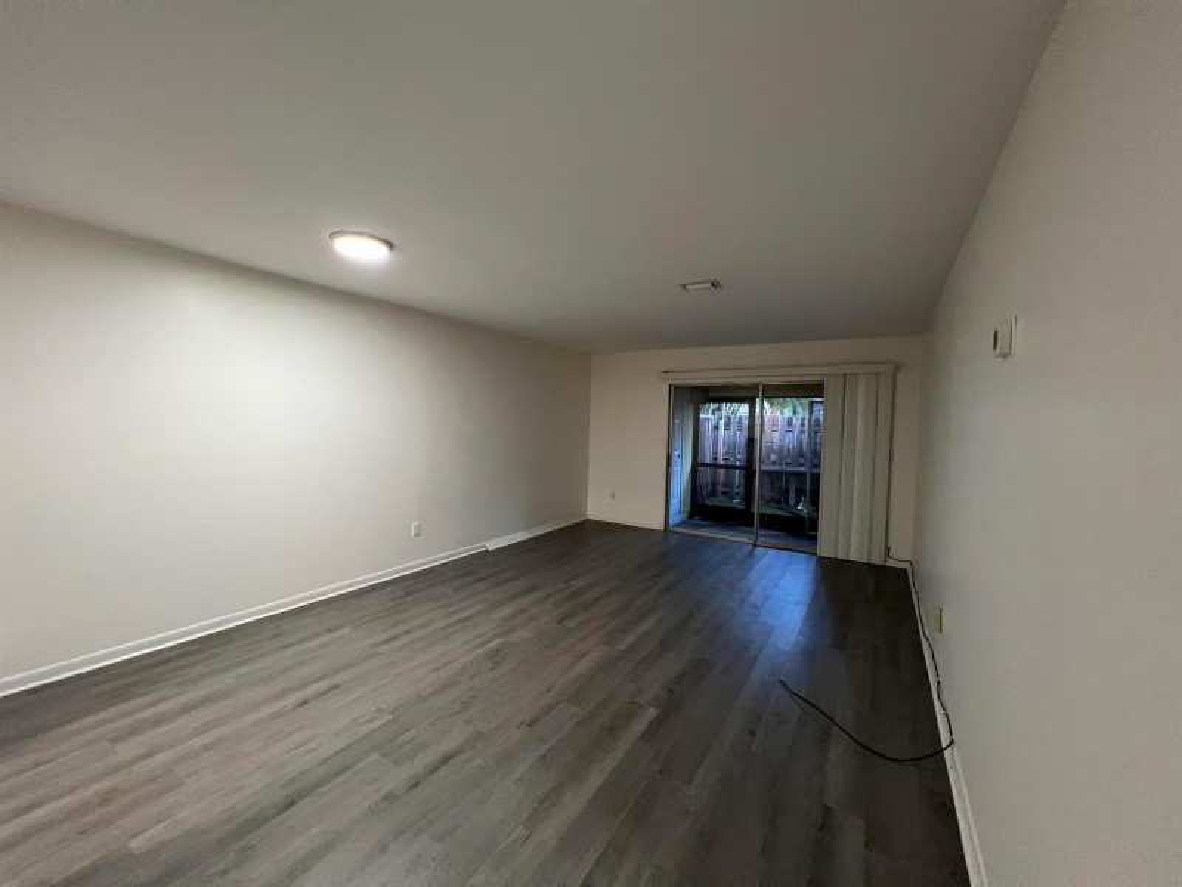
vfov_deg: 89.9
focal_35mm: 13
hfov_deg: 106.2
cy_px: 444
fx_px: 444
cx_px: 591
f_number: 1.8
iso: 400
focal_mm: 1.57
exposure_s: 1/60
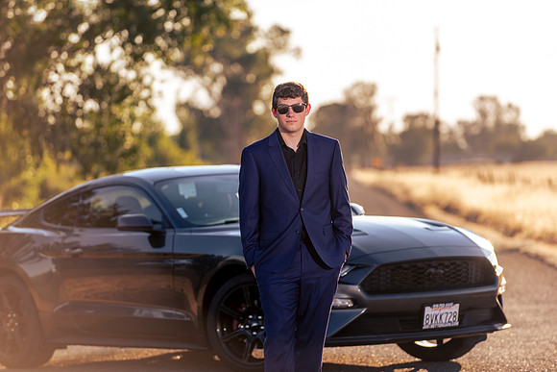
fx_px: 2786
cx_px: 278
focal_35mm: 180
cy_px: 186
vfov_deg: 7.6
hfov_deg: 11.4
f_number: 4
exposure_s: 1/250
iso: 31
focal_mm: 180
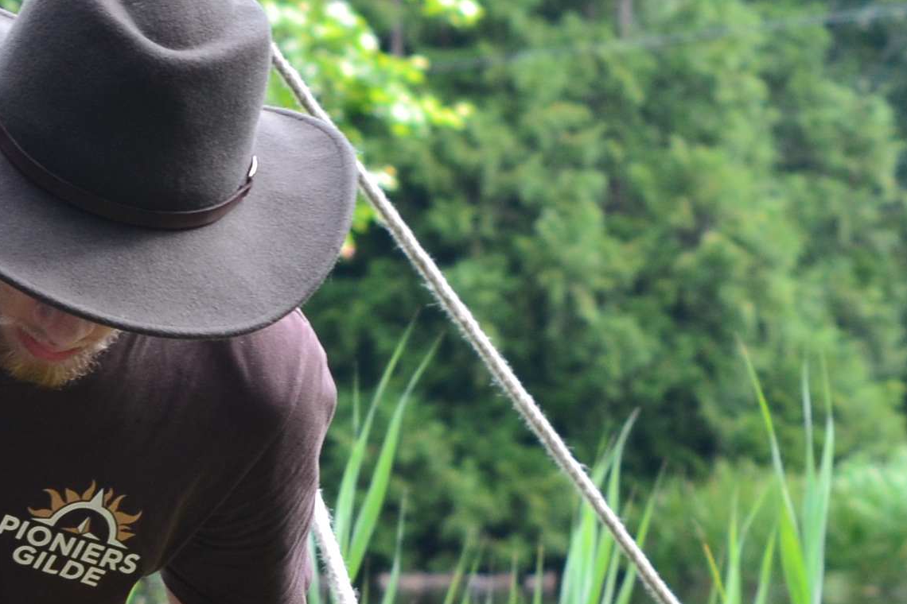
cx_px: 913
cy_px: 405
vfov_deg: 4.6
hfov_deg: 6.8
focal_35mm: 300
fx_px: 7558
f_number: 9
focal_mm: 66
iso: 450
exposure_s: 1/125
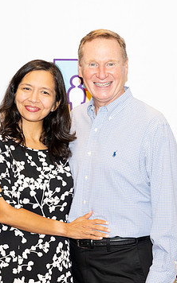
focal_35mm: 116
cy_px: 170
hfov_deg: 11.3
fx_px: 897
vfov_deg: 18.0
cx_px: 90
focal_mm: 60
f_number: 5.6
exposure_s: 1/160
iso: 800
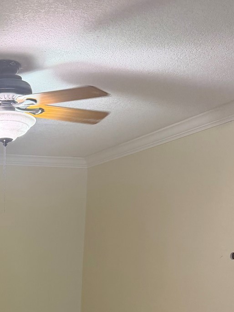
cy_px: 341
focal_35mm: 56
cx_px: -25
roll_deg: -0.3
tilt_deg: -8.9
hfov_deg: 24.3
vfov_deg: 30.8
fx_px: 505
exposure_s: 1/60
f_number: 1.78
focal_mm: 6.76
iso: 200
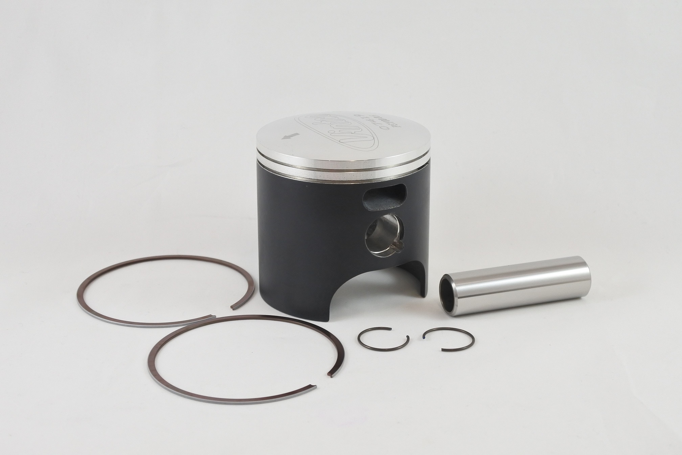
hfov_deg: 41.1
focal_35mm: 48
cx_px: 341
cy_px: 228
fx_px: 909
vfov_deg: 28.1
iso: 400
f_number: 4.5
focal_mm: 18
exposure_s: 1/125
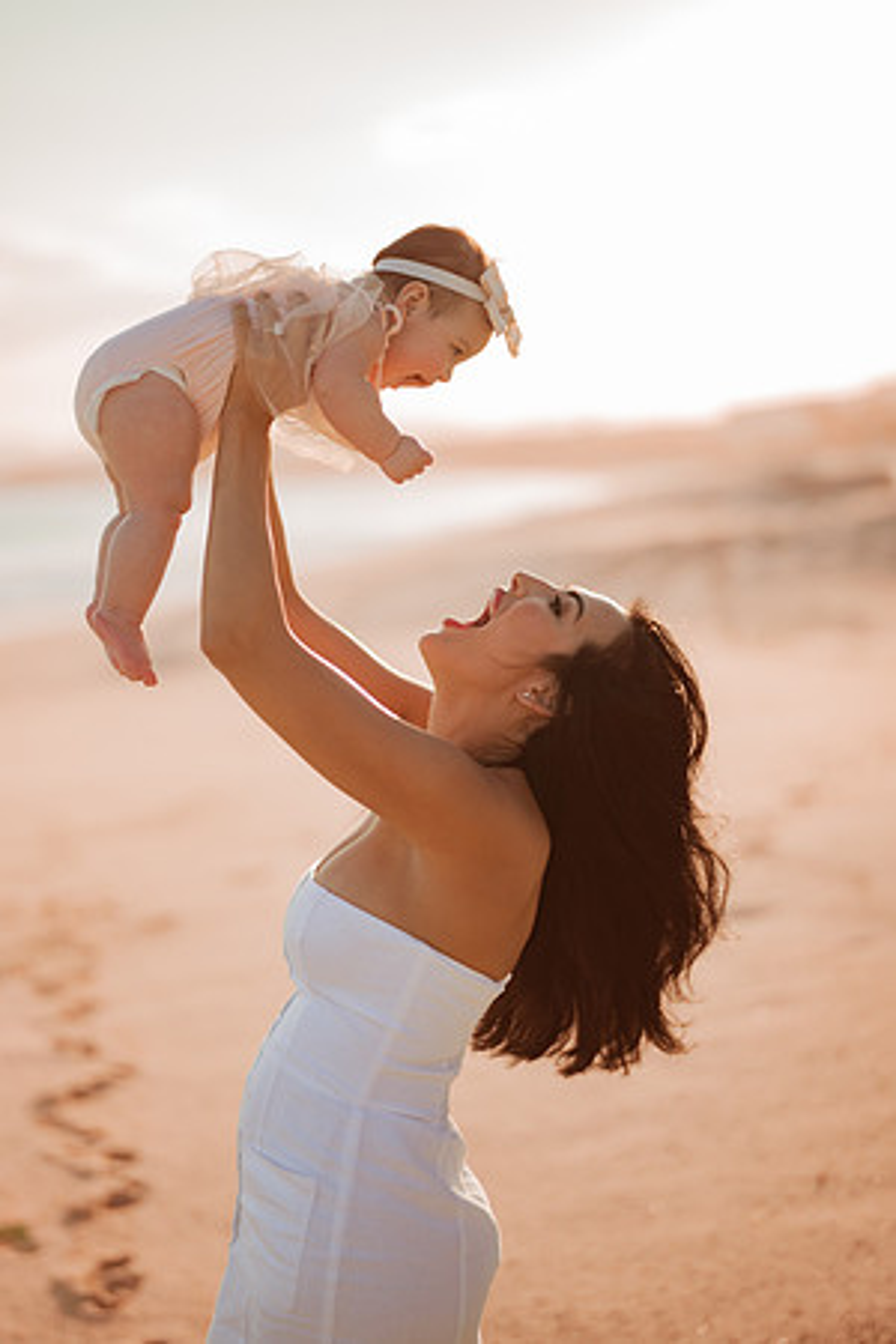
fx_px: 2165
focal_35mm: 58
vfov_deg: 34.5
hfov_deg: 23.4
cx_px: 448
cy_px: 672
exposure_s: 1/4000
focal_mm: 58
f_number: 1.4
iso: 100
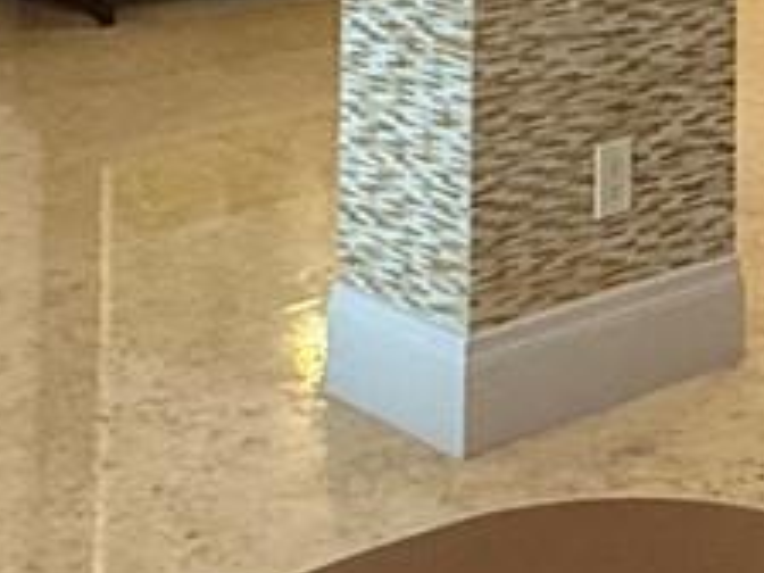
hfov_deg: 19.1
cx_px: 764
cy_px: -553
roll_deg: -0.3
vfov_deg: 13.0
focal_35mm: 100
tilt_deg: +3.4
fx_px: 2207
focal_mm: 2.22
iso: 400
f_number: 2.2
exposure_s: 1/60
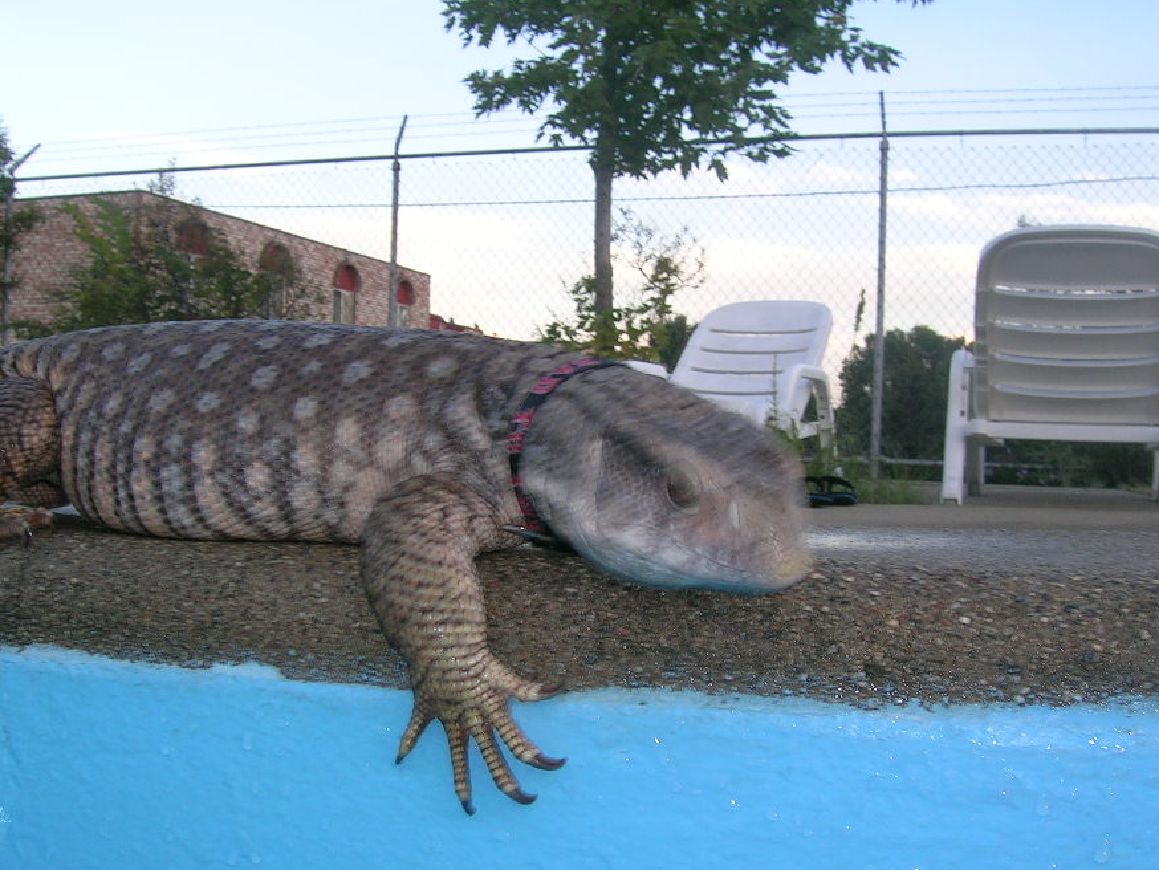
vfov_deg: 35.1
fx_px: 1373
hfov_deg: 45.8
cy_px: 504
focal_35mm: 41
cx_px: 591
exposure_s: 1/30
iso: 50
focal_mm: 5.4
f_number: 4.8
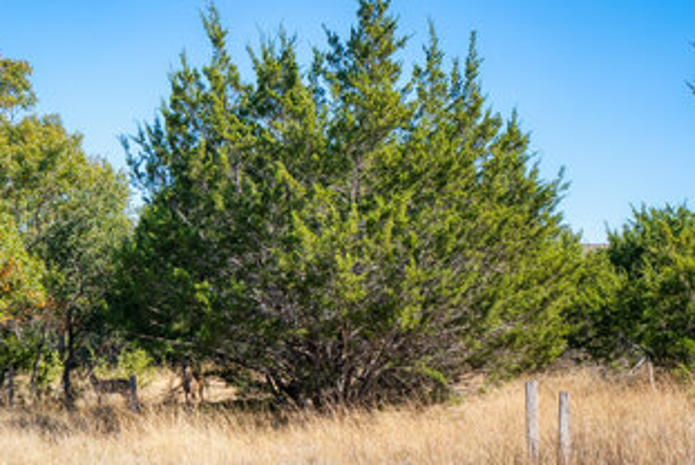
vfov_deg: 18.8
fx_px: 1391
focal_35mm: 72
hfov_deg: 26.6
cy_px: 352
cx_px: 2
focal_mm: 35
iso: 100
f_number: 11
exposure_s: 1/250
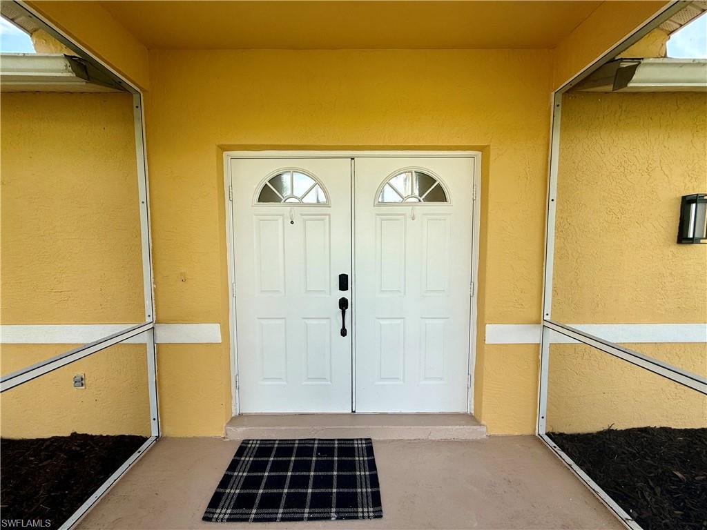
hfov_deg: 102.1
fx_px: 286
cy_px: 265
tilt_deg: -3.3
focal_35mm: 14
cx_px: 354
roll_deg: +0.0
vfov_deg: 85.7
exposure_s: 1/331
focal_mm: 2.22
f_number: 2.2
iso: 50
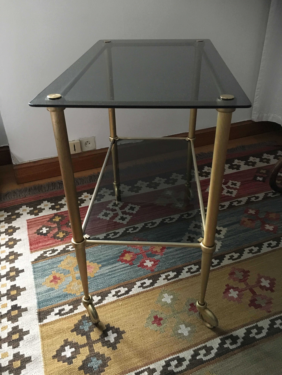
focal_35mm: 29
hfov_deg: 48.2
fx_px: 315
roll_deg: +0.8
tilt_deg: -32.2
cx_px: 141
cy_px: 188
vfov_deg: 61.7
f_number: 2.2
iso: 400
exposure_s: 1/17
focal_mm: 4.15
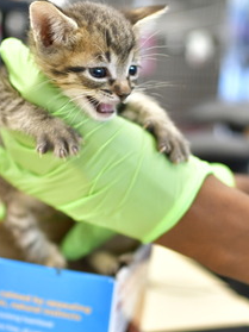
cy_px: 195
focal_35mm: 59
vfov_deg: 32.6
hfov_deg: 24.8
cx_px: 122
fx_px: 566
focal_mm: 20
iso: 800
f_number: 1.8
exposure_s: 1/100
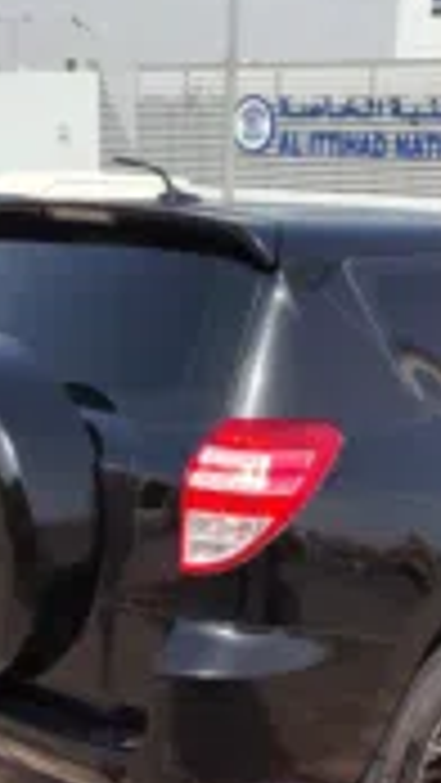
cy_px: 634
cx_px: 333
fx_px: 1246
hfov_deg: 19.9
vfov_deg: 33.8
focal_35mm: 60
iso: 100
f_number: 1.75
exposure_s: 1/815
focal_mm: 5.25
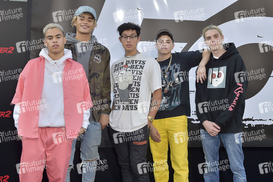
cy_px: 91
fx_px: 243
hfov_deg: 58.7
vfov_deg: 41.1
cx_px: 136
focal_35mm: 32
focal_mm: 32
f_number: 6.3
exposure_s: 1/200
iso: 200
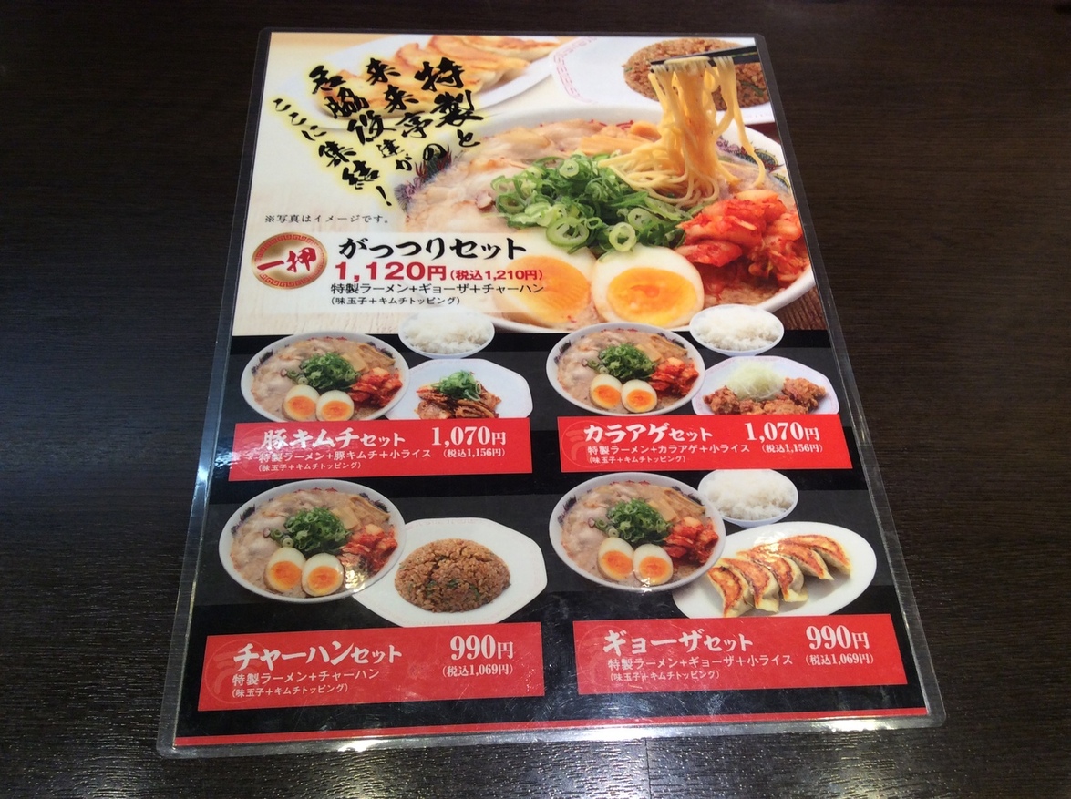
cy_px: 400
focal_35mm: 32
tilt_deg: -58.4
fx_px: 988
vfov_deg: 44.0
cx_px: 536
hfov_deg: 56.9
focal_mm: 3.3
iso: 40
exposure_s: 1/40
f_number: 2.4
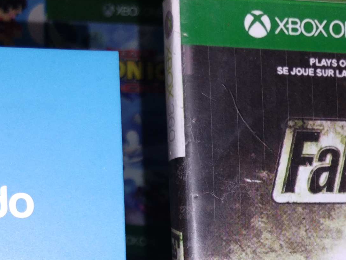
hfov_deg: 20.3
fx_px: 960
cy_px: 291
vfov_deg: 15.0
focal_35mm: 96
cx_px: 265
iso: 169
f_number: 1.8
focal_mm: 4.7
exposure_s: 1/50
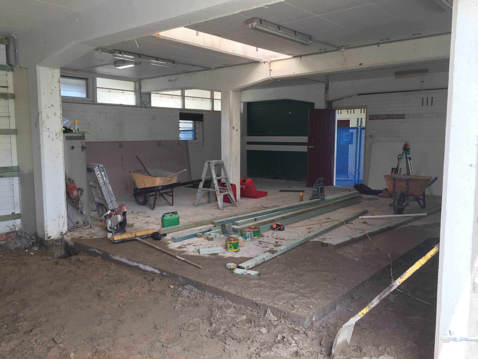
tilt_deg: -5.9
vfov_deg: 48.2
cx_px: 239
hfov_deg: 61.7
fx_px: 400
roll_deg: -1.1
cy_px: 180
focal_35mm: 29
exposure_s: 1/161
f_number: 2.2
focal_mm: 4.15
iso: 32
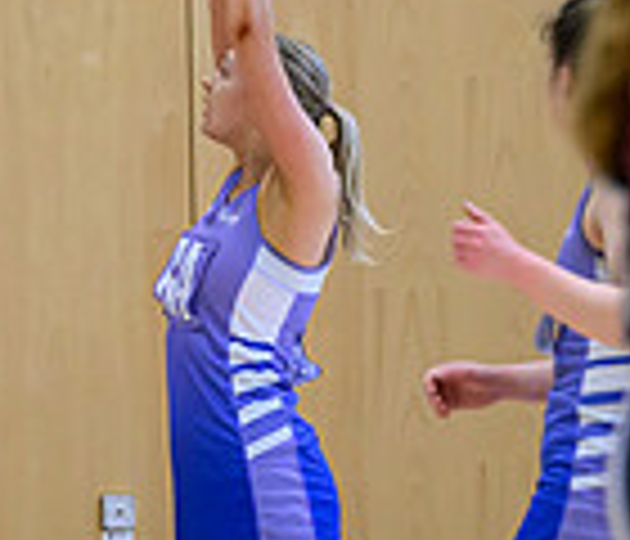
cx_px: -174
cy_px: 175
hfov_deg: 2.1
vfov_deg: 1.8
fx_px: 17259
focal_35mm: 900
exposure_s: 1/1000
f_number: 3.2
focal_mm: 200
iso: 3200
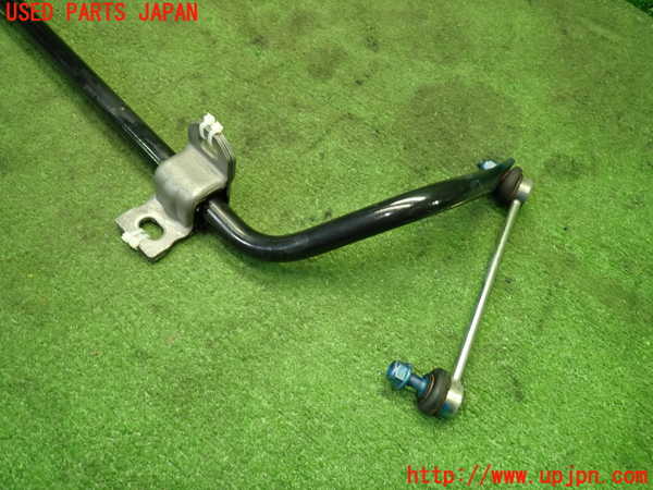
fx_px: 472
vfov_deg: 54.9
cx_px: 326
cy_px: 245
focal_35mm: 25
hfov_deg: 69.4
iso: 200
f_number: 2
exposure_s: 1/30
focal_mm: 4.5
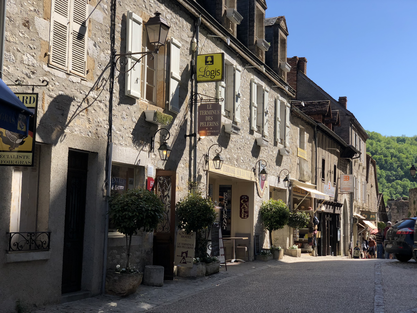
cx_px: 208
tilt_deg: +6.5
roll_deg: -0.6
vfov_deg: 28.0
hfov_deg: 36.8
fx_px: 626
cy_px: 156
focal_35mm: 52
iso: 16
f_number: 2.4
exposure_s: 1/685
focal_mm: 6
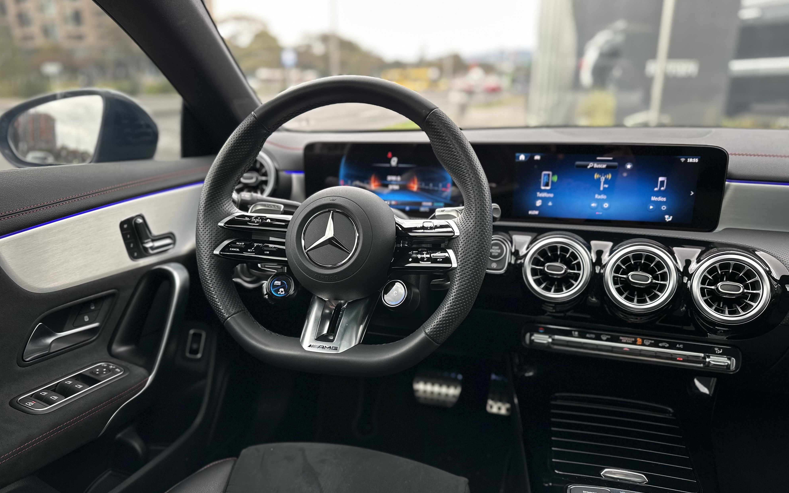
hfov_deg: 70.4
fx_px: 559
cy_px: 270
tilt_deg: -18.5
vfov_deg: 47.5
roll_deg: -0.9
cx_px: 389
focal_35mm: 26
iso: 100
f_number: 1.78
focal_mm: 6.86
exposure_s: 1/121
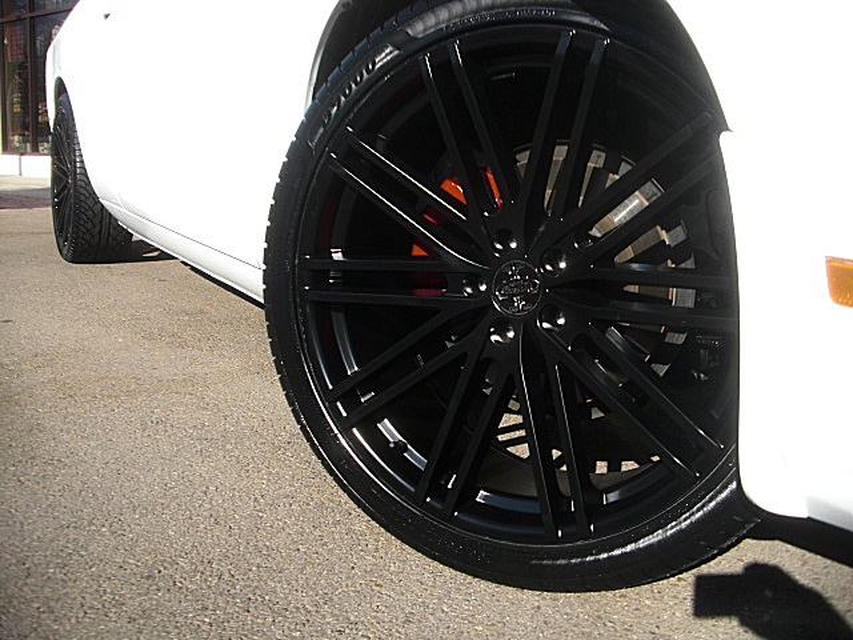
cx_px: 426
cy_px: 320
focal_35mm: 36
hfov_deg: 51.4
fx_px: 887
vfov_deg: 39.7
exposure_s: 1/500
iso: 50
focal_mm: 6.3
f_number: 2.8
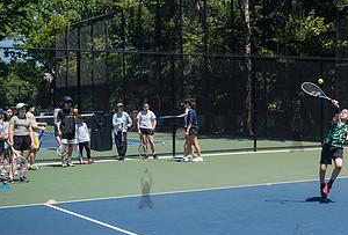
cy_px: 138
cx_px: 324
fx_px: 728
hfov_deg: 25.9
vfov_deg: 18.4
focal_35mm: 75
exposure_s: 1/1600
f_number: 4
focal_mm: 35
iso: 200
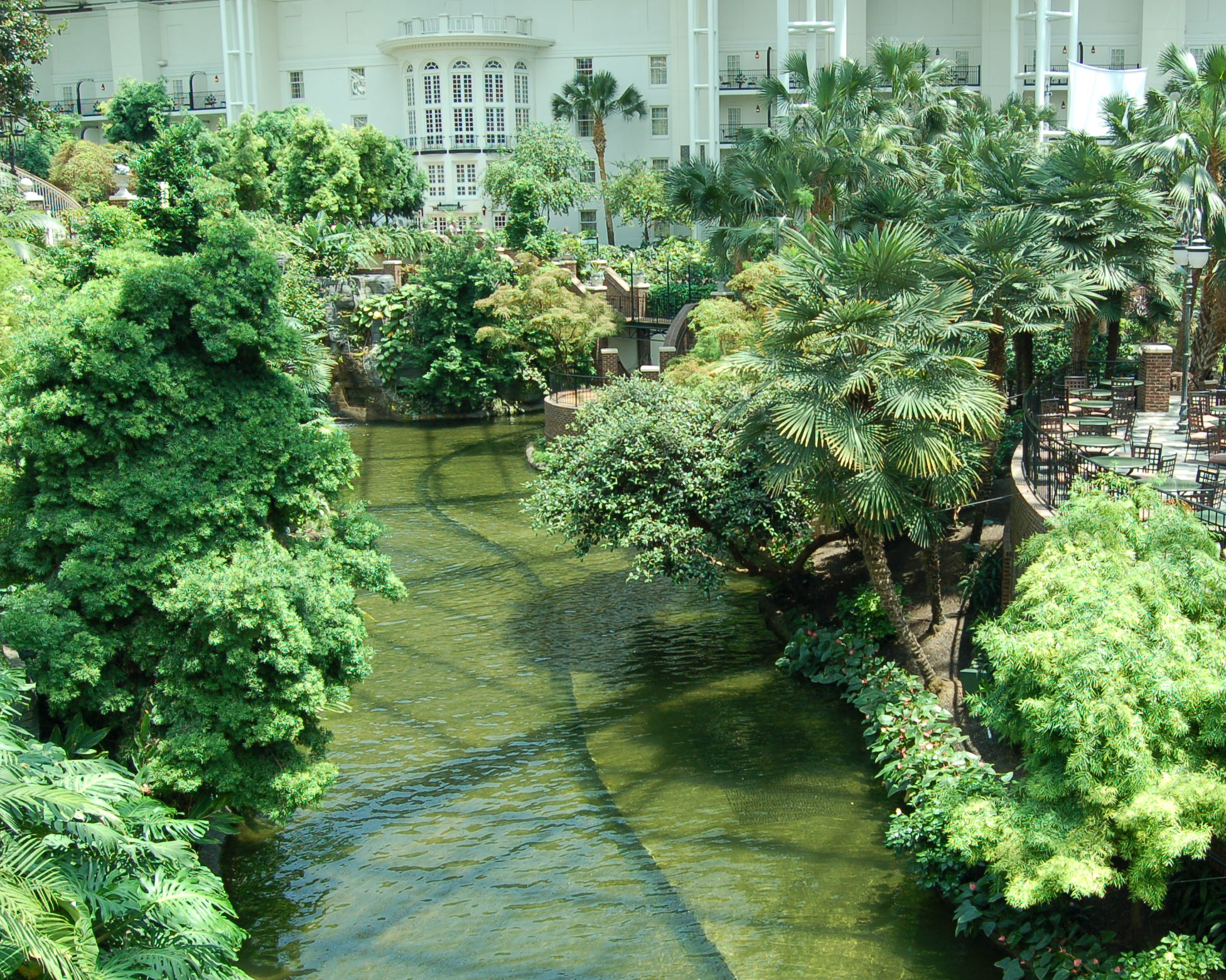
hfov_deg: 46.4
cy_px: 509
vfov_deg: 38.2
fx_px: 1415
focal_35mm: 39
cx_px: 765
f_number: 5.6
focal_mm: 18
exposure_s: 1/125
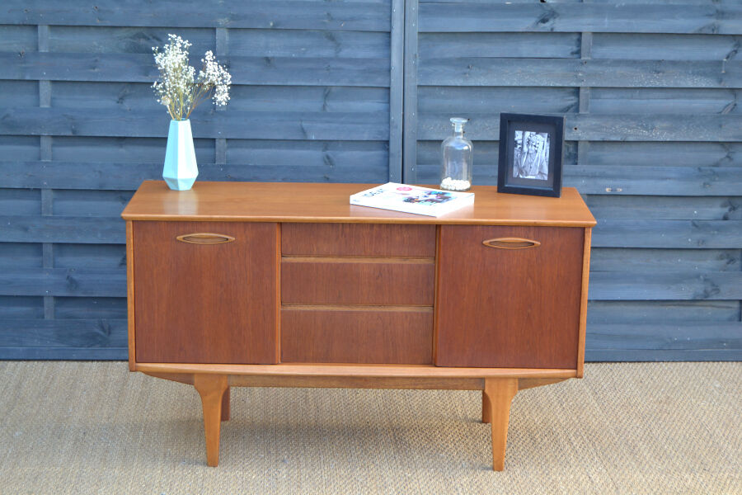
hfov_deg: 28.1
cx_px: 371
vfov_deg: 18.9
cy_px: 248
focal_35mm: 72
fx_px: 1484
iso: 400
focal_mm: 48
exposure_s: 1/100
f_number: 5.3
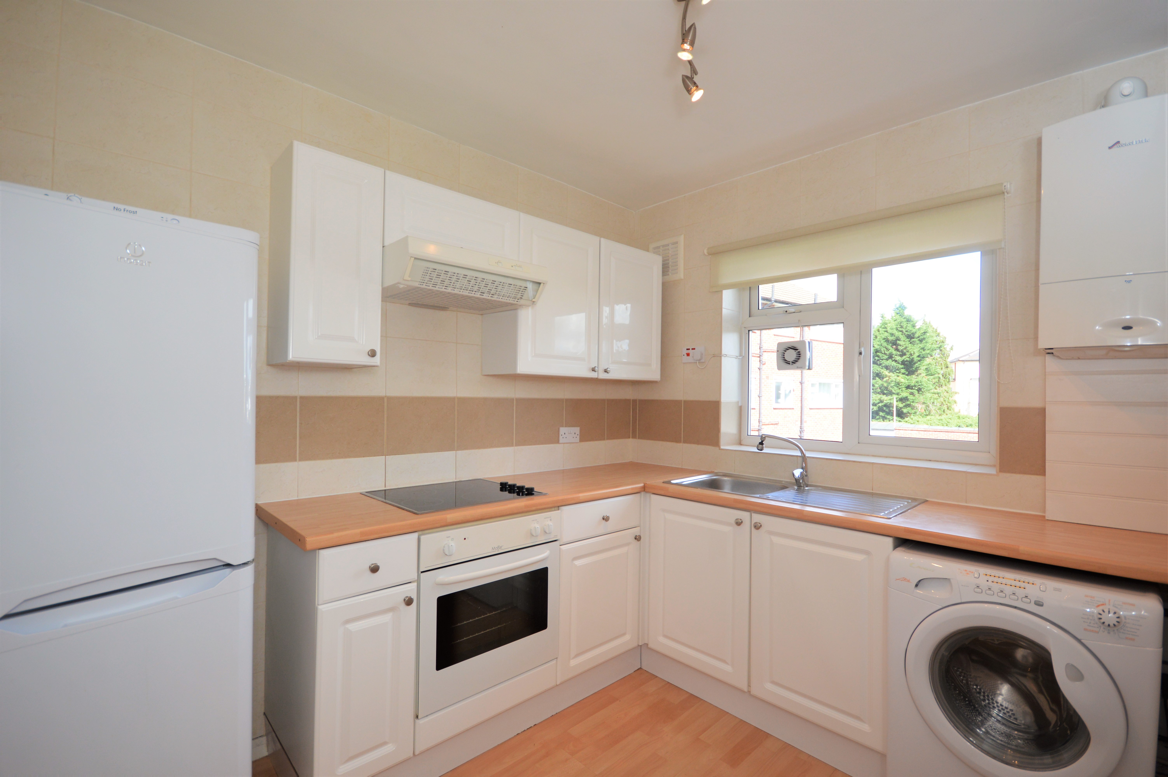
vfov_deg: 77.2
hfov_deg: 100.4
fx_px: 486
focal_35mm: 15
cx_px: 584
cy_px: 388
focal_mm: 10
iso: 250
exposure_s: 1/125
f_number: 5.6
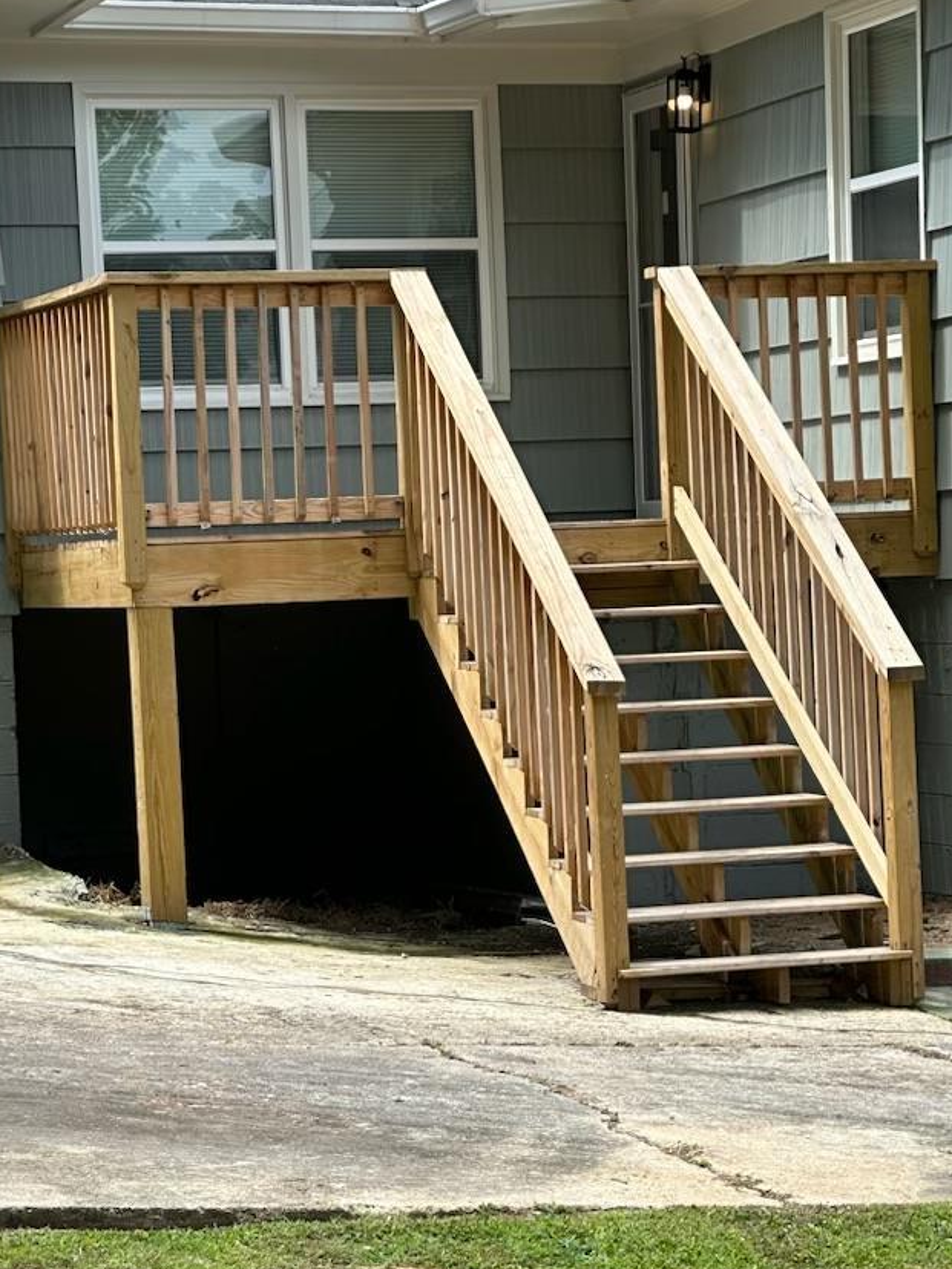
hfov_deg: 12.4
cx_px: 650
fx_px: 4364
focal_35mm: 119
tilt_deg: -2.5
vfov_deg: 16.5
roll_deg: +2.5
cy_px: 821
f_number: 2.8
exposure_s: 1/239
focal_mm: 9
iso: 32
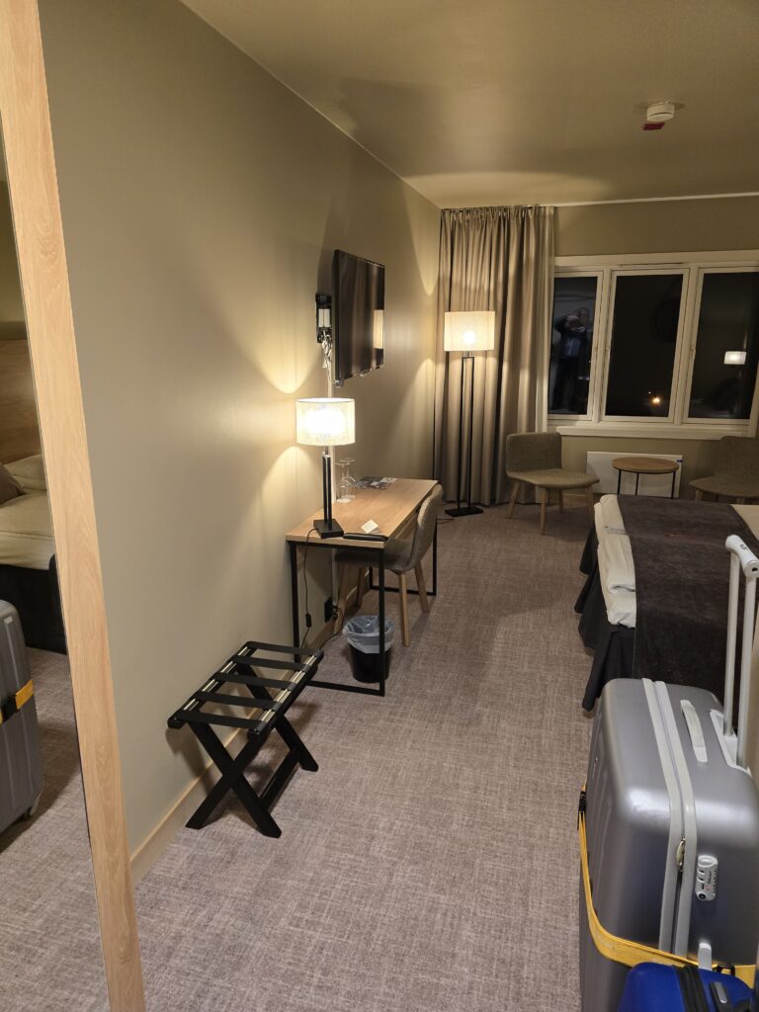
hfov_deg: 58.9
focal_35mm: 23
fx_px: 672
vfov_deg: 73.9
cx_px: 380
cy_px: 506
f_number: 1.7
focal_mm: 6.3
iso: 400
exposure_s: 1/100
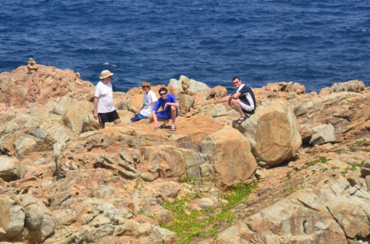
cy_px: 122
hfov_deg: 8.1
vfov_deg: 5.4
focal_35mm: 255
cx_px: 185
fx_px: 2614
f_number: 22
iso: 200
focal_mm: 170
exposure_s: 1/100
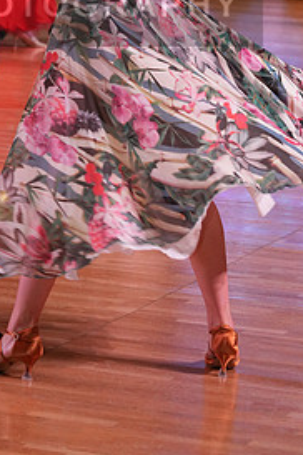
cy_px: -8
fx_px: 2525
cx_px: 34
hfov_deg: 6.9
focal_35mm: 200
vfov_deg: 10.2
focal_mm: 94
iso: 2000
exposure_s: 1/250
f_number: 6.3
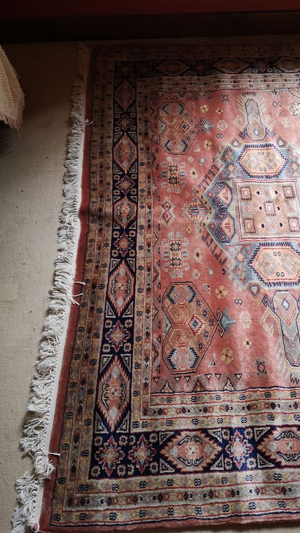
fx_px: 424
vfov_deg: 64.3
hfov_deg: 38.5
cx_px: 200
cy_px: 262
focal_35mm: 30
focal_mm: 3.95
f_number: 1.8
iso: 100
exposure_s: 1/50
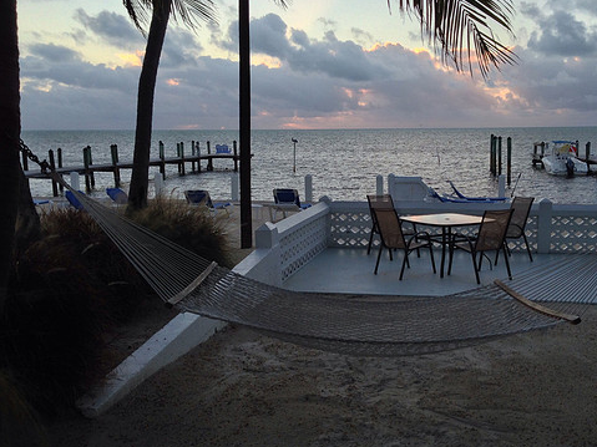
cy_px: 227
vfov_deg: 35.9
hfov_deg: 46.5
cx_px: 360
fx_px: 690
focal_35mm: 40
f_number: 2.4
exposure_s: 1/173
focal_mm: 4.12
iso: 50
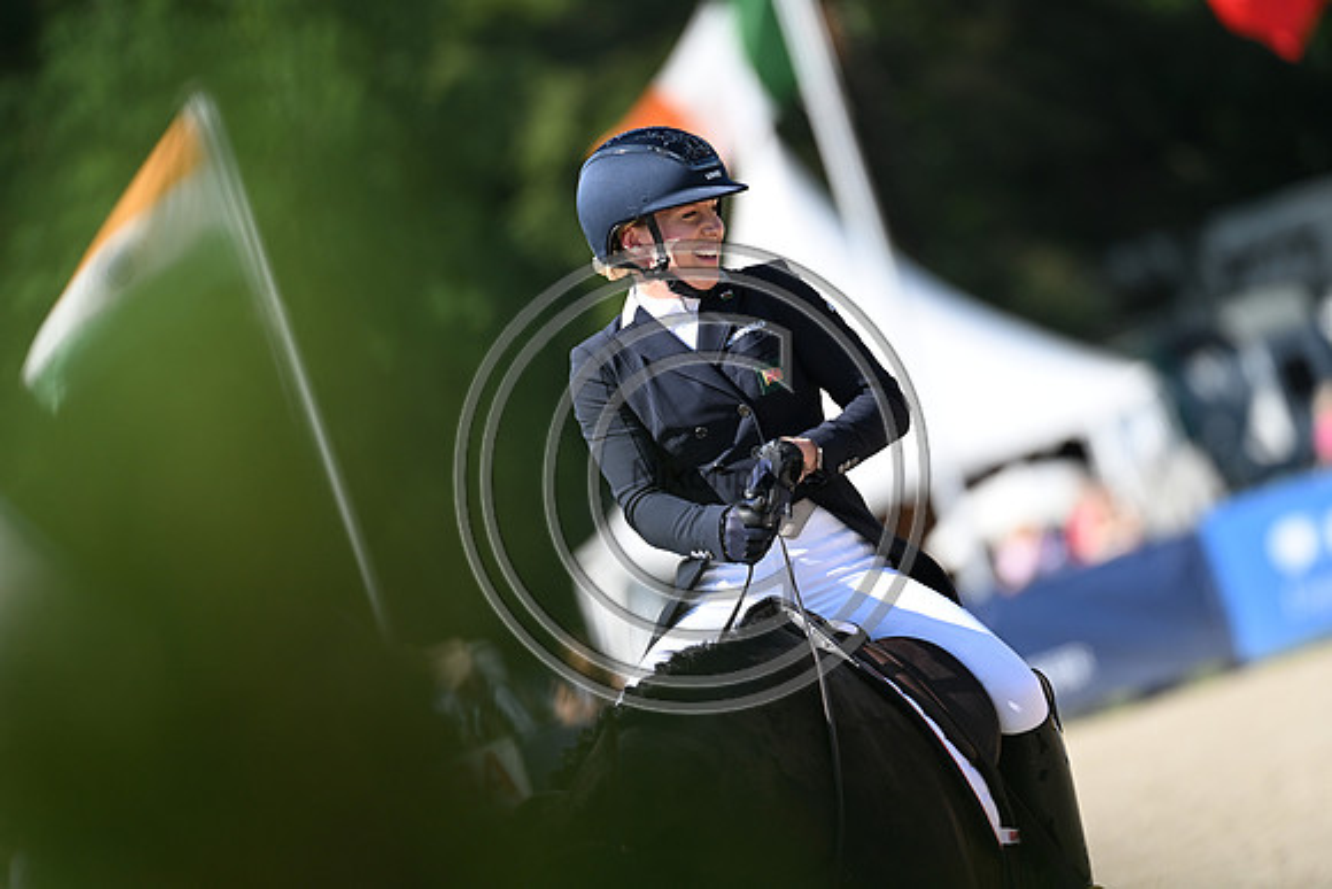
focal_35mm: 400
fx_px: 14803
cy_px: 444
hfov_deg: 5.2
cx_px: 666
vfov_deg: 3.4
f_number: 5
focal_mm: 400
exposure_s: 1/1600
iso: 500
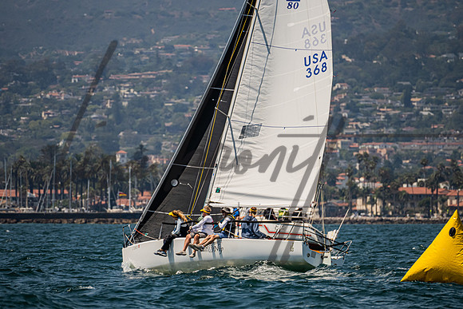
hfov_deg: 3.9
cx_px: 228
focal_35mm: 523
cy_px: 157
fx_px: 6723
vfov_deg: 2.6
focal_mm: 400
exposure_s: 1/2500
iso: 500
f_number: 8
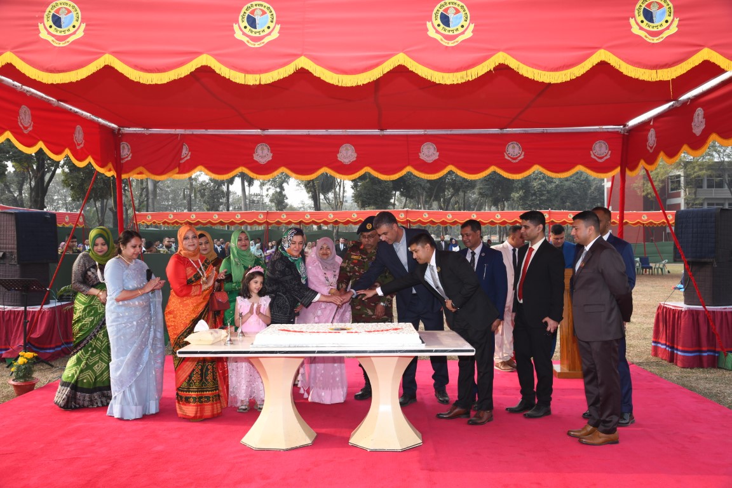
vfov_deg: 42.3
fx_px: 630
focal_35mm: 31
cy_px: 244
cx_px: 366
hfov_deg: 60.3
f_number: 10
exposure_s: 1/160
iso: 400
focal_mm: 31
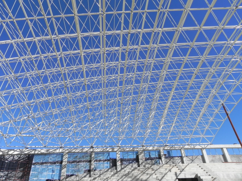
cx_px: 121
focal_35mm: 26
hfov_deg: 67.3
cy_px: 90
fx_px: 182
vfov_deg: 53.1
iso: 160
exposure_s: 1/395
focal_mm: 4.6
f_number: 8
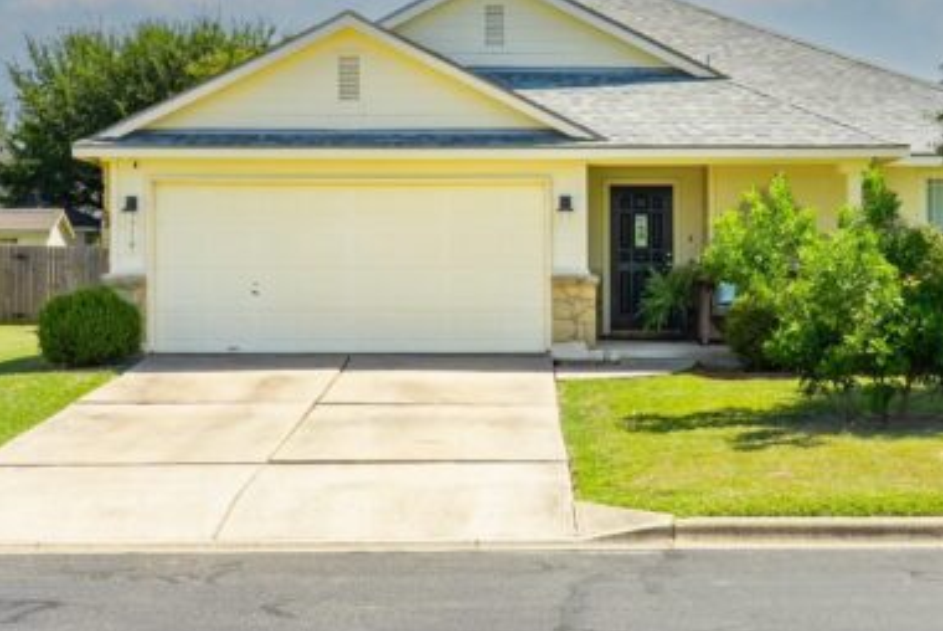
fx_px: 1861
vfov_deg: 19.2
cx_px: 583
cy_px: 253
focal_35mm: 71
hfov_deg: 28.3
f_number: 16
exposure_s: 1/80
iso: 250
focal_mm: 30
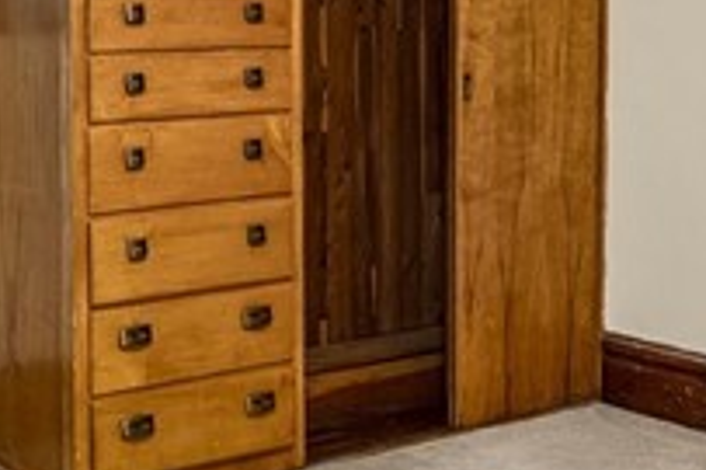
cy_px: -2
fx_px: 1470
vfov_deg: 17.7
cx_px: 383
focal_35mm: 75
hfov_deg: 27.0
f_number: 3.5
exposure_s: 1/8
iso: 200
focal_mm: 14
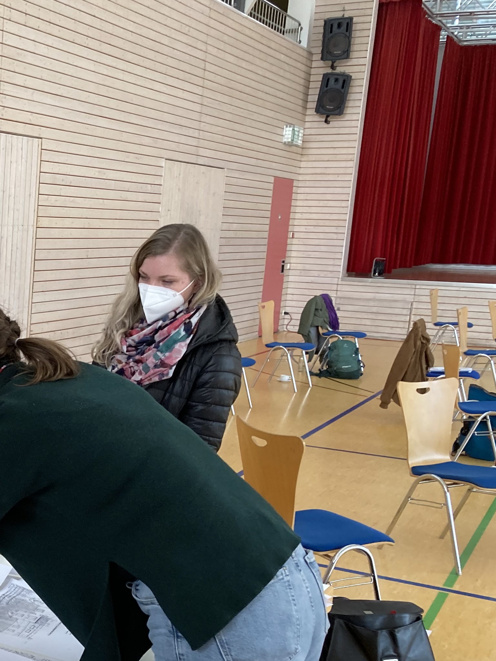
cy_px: 458
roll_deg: -0.1
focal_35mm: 55
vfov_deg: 34.5
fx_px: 1051
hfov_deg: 24.1
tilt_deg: -13.2
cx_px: -103
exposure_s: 1/73
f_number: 1.8
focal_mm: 3.99
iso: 80
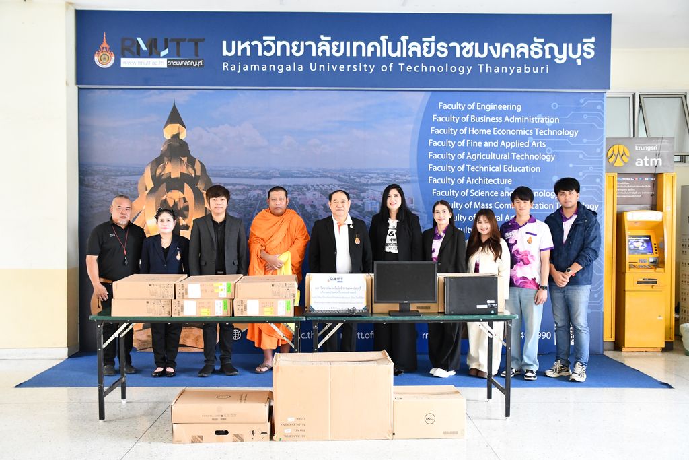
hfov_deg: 53.1
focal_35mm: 36
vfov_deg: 36.9
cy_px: 230
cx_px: 344
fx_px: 689
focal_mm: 24
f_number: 3.8
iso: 2500
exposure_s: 1/125
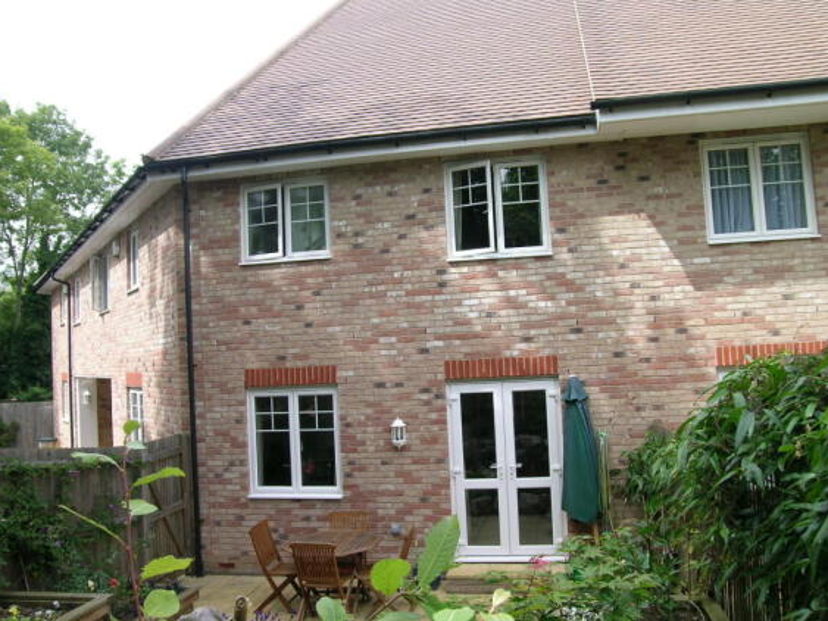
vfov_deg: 48.2
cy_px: 320
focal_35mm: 29
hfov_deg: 61.7
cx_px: 414
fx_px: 694
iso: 50
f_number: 4.4
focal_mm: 5.8
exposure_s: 1/154
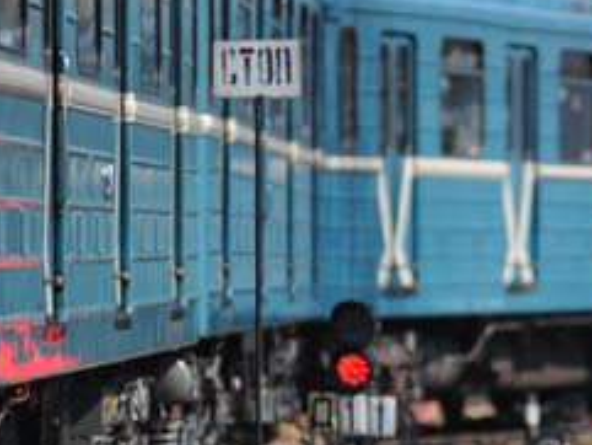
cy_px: 246
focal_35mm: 559
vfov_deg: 2.7
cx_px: 506
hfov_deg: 3.5
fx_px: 9565
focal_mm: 200
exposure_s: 1/8000
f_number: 2.8
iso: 500
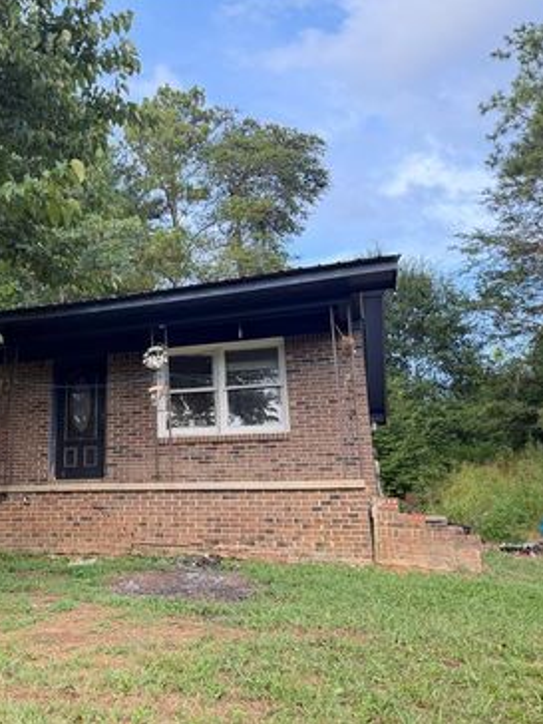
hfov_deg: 40.2
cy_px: 357
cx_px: 68
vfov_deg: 55.4
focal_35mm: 33
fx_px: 690
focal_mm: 6.76
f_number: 1.78
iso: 80
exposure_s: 1/212
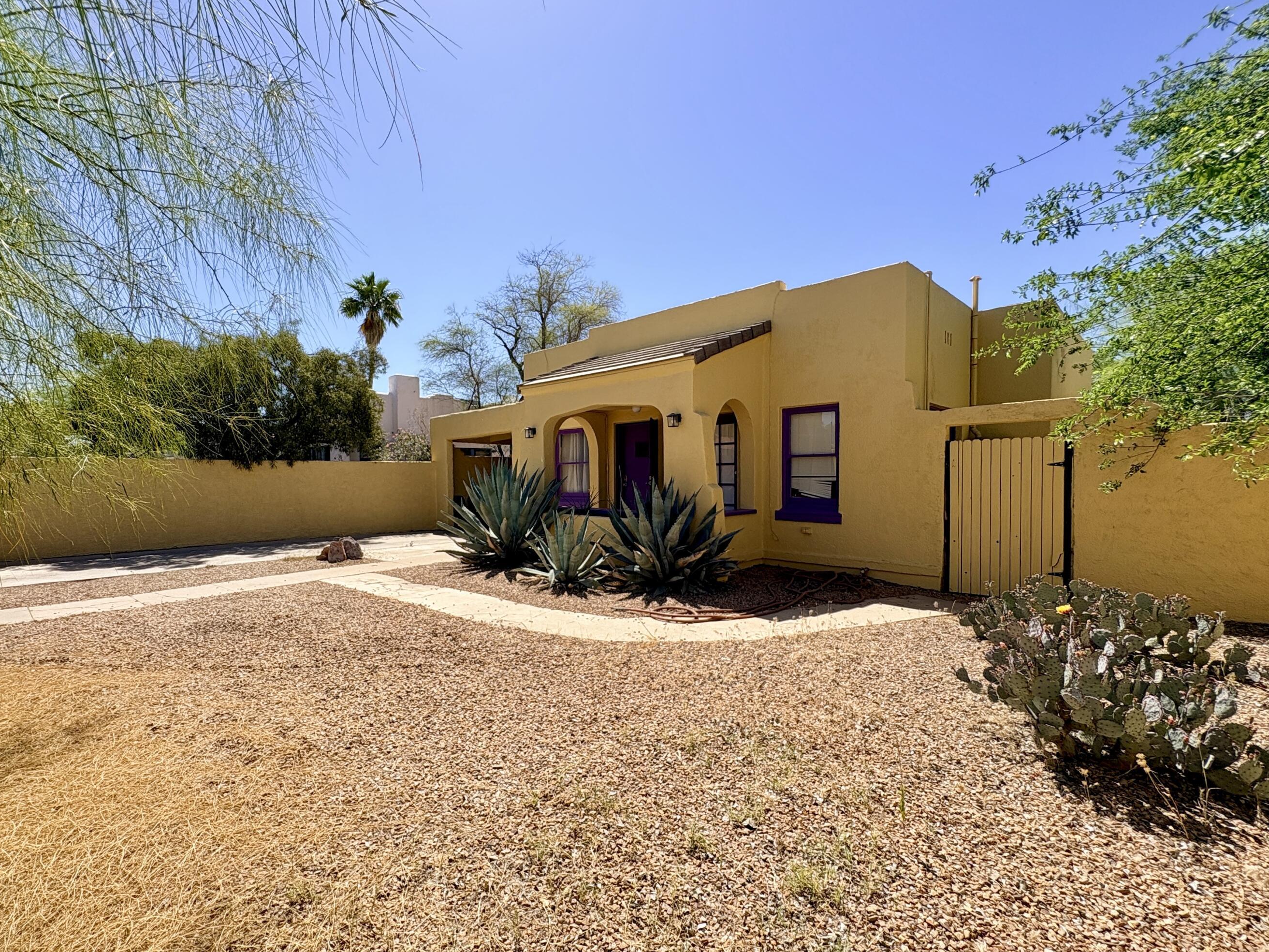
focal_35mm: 16
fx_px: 587
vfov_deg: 78.1
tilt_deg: -1.3
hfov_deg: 94.0
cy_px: 496
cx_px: 552
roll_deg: +0.9
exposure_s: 1/1880
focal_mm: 2.22
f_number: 2.2
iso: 40
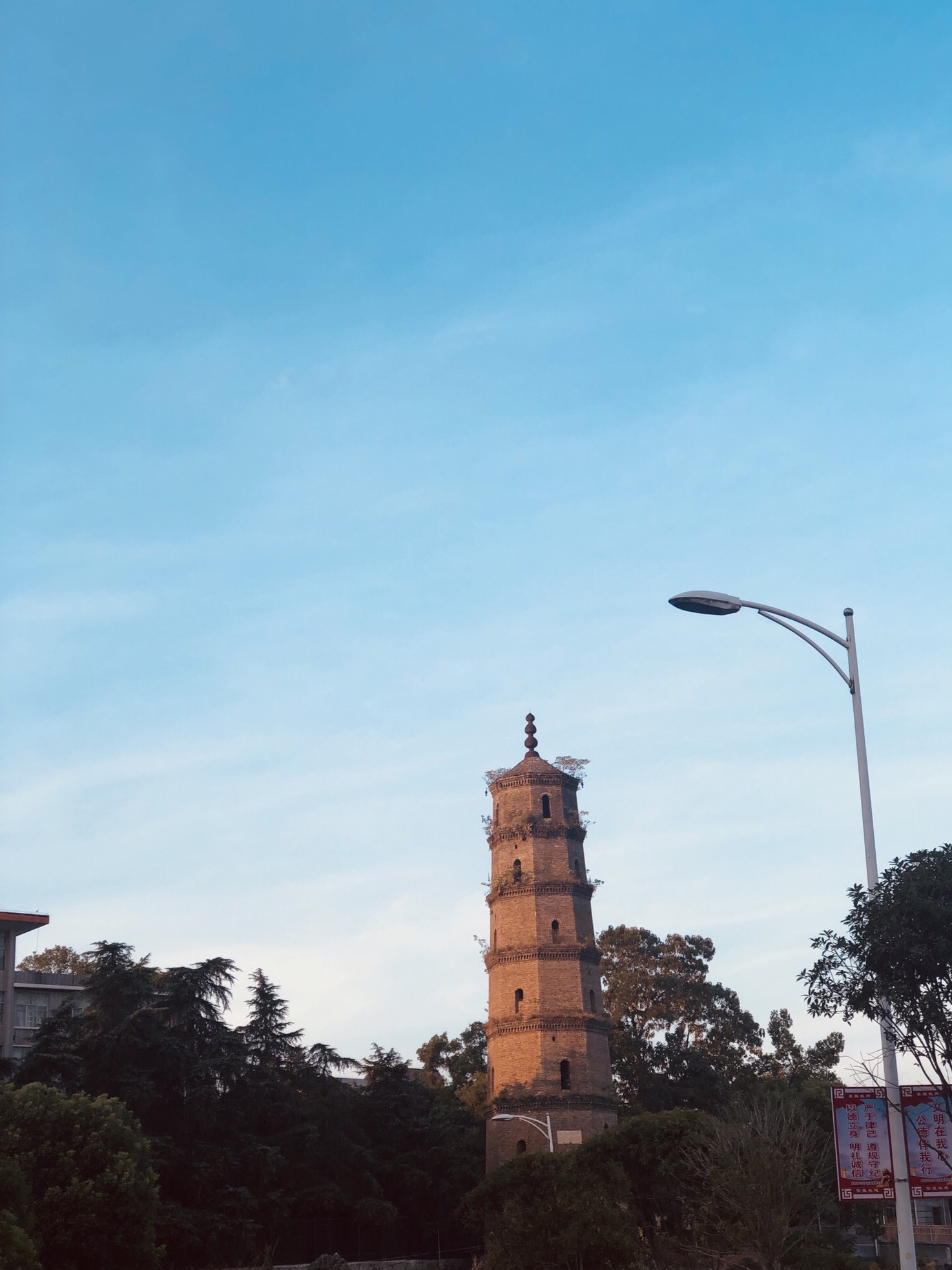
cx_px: 482
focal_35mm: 58
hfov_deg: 25.2
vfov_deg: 33.2
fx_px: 2127
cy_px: 630
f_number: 2.8
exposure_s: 1/222
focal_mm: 6.6
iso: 20
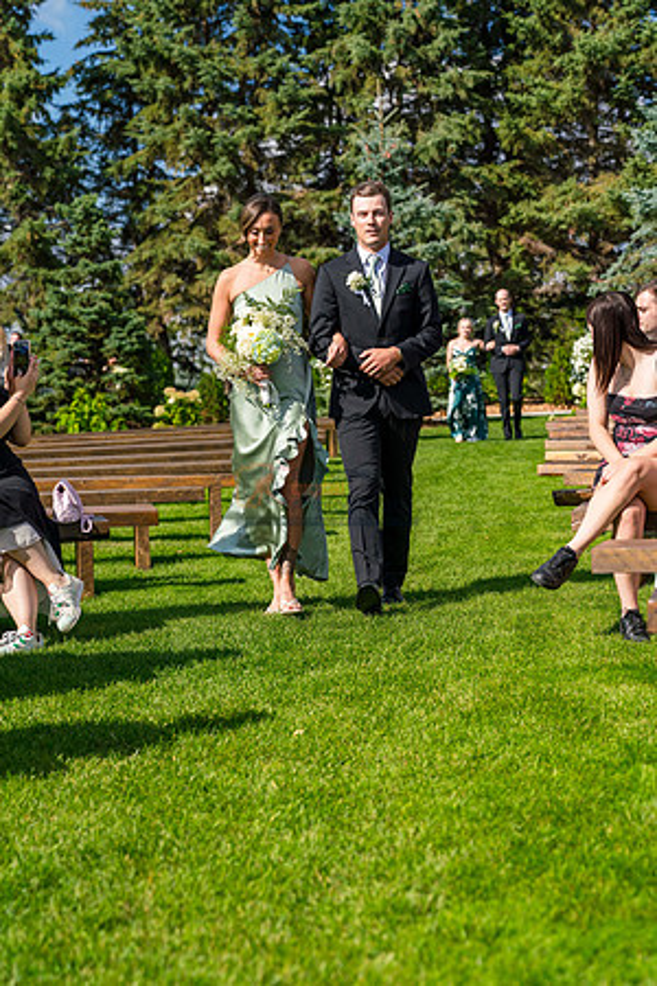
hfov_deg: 20.3
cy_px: 493
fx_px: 1834
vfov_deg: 30.1
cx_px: 328
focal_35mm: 67
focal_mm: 67
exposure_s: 1/3200
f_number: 4
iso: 400
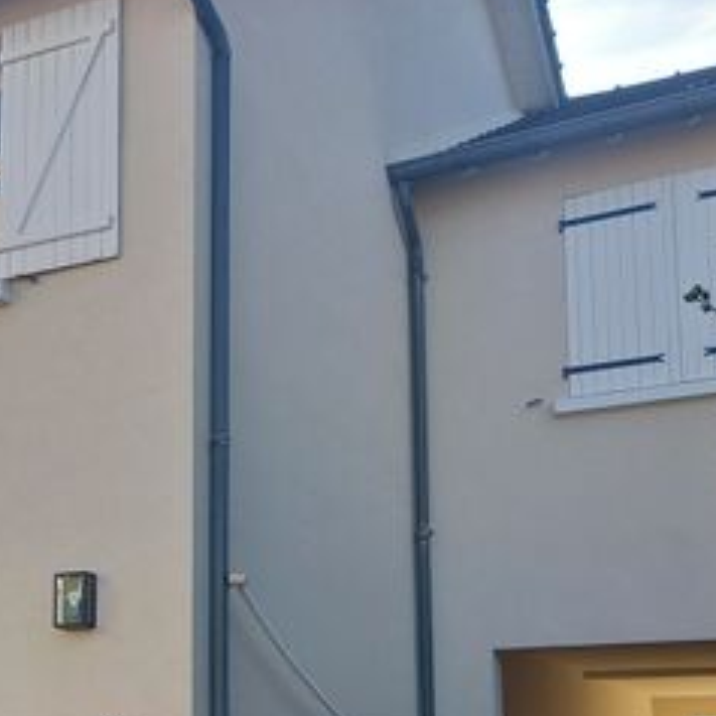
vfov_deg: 29.7
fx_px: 1310
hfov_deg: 29.6
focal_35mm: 56
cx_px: 112
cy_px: 595
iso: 50
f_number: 1.8
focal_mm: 4.65
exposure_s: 1/272
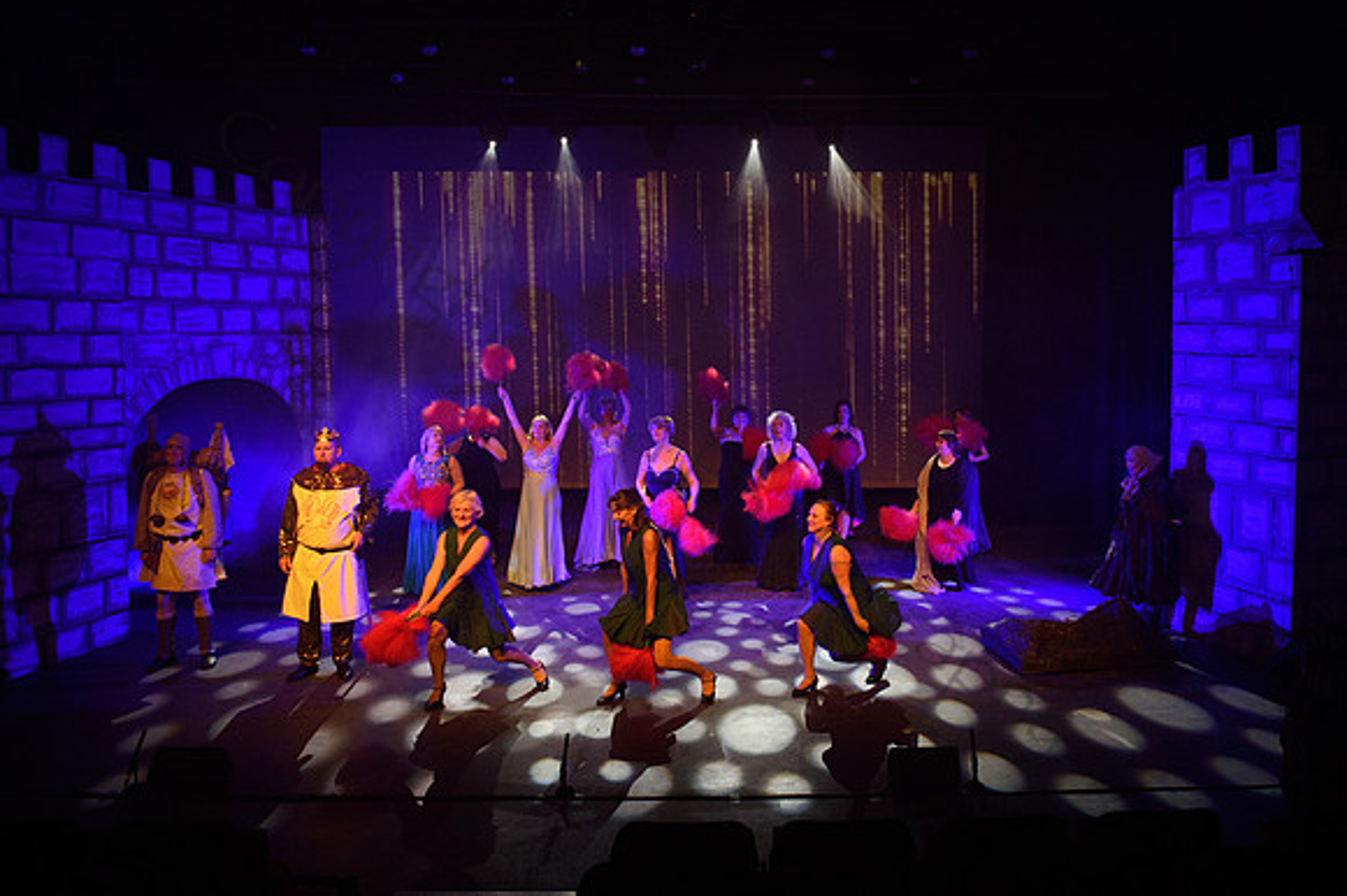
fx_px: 1060
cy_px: 386
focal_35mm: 28
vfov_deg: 45.7
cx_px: 759
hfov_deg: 64.6
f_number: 3.5
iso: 1000
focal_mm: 24
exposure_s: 1/60
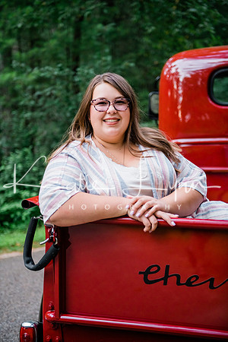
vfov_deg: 33.4
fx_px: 570
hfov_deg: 22.6
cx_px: 114
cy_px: 171
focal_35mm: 60
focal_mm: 60
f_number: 2.8
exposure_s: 1/320
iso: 640
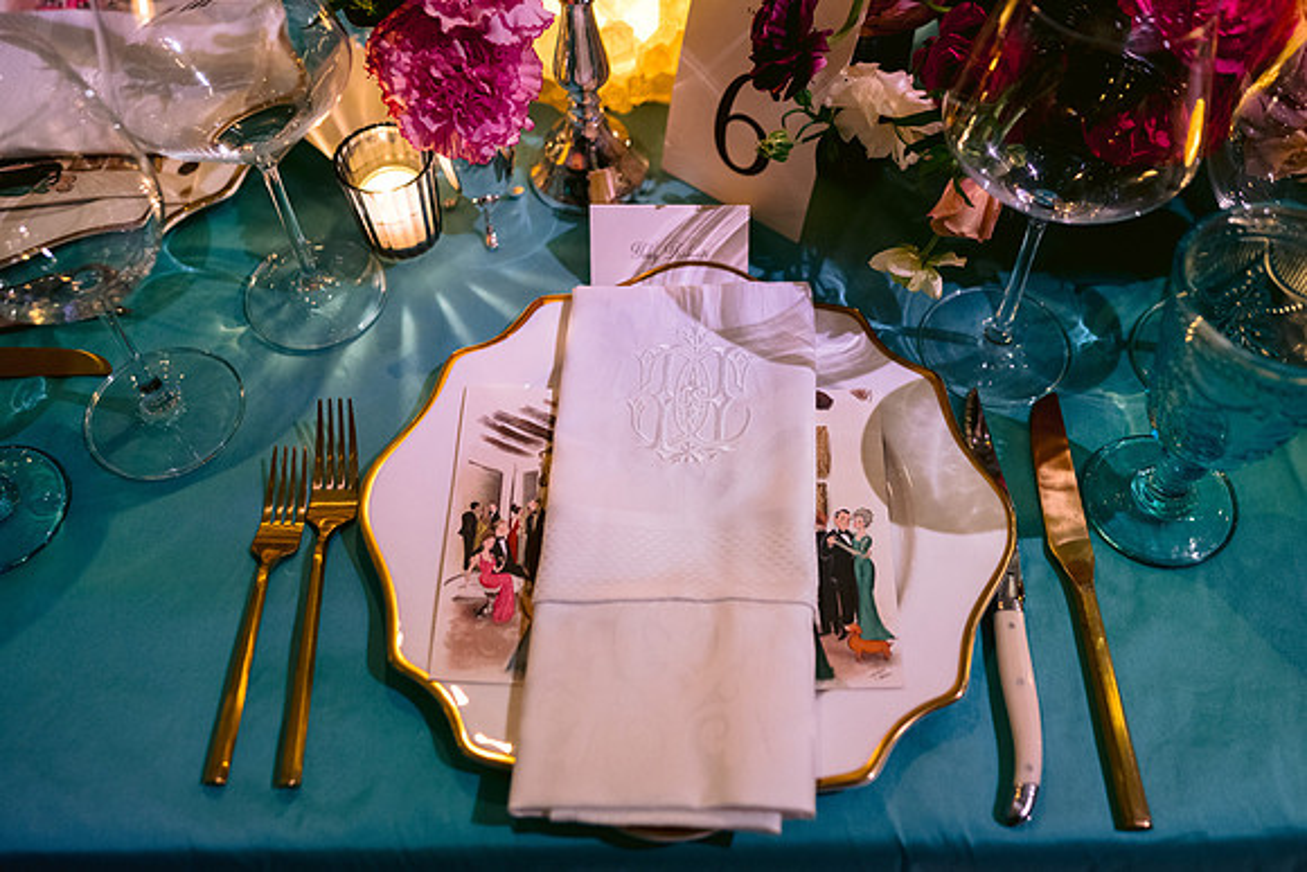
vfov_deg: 37.9
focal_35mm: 35
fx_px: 1271
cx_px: 654
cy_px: 436
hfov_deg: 54.4
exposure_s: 1/40
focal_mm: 35
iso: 1600
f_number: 2.8
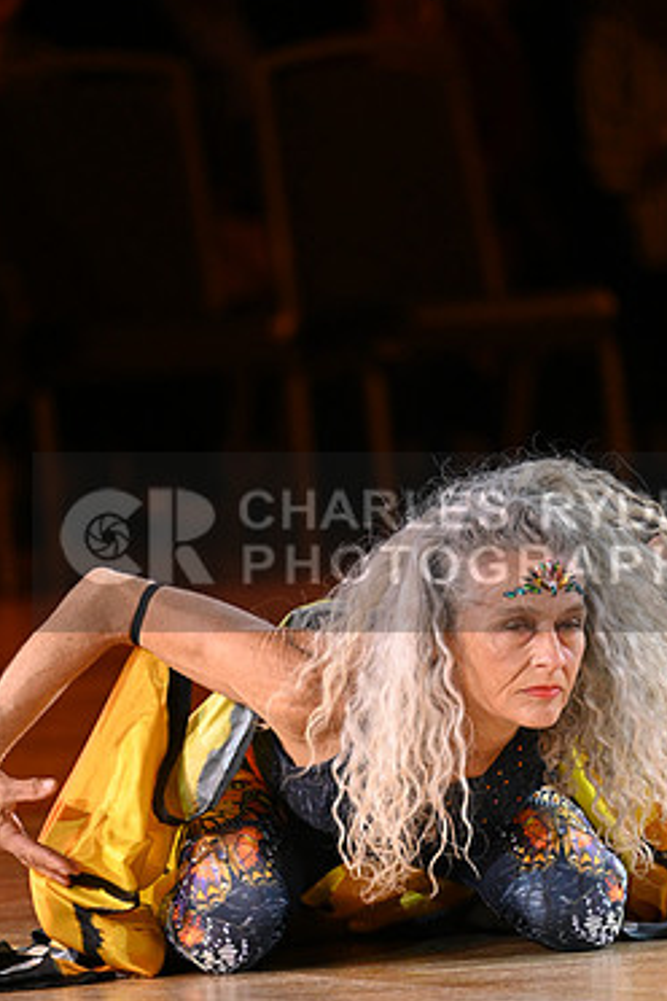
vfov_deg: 3.3
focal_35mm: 623
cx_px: 405
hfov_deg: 2.2
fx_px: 17313
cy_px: 544
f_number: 5.6
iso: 3200
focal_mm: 400
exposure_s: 1/320
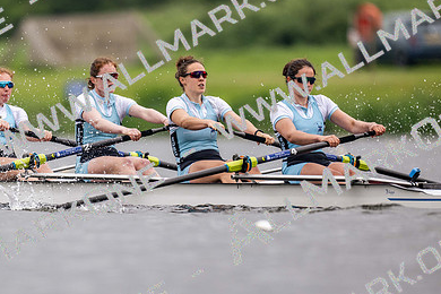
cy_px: 159
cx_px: 131
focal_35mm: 893
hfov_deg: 2.3
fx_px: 10938
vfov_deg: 1.5
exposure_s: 1/2000
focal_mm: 600
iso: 800
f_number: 4
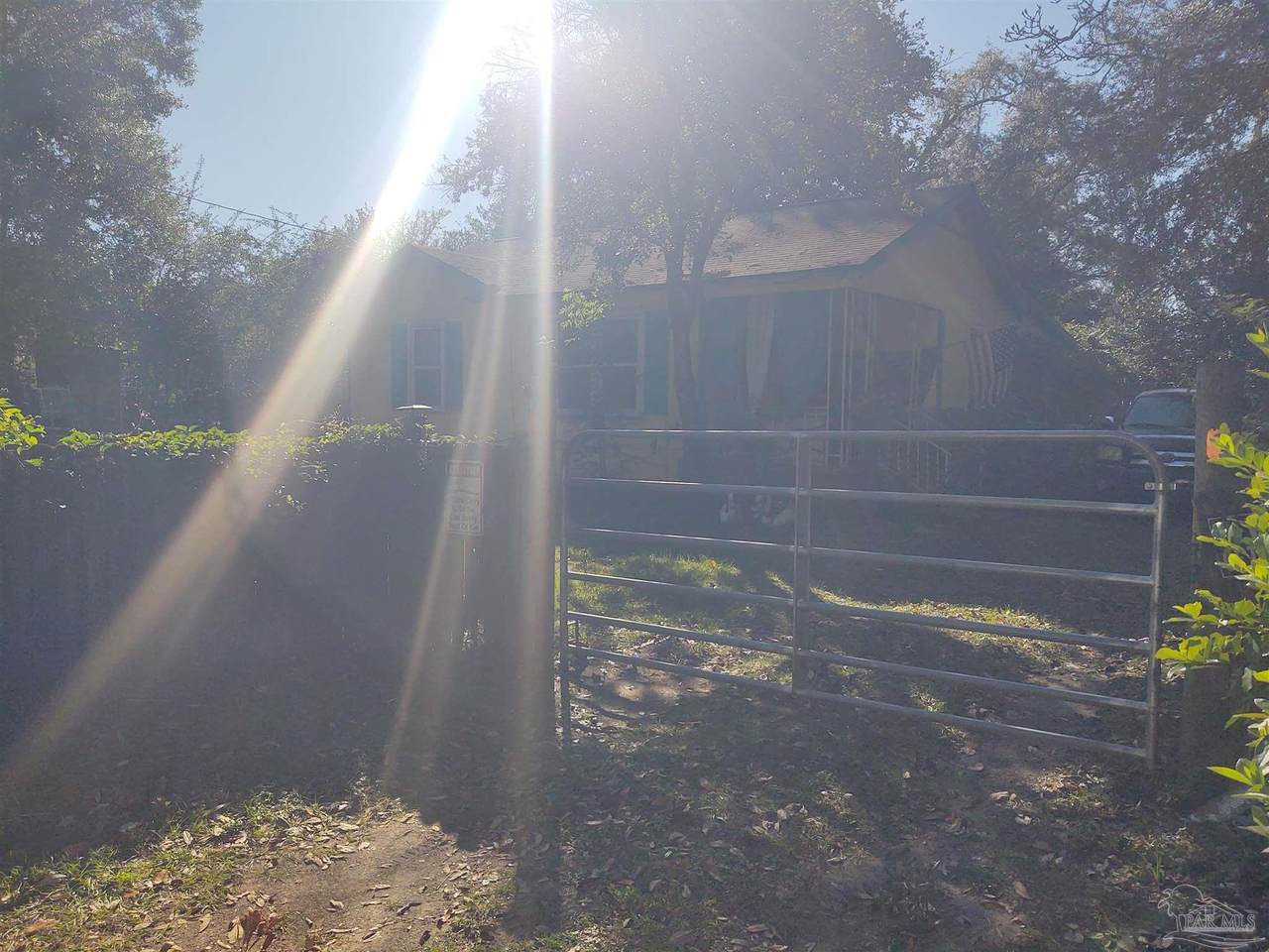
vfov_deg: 51.4
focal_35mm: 27
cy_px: 476
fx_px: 990
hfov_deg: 65.3
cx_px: 634
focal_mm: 4.75
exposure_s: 1/8052
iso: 100
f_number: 1.7
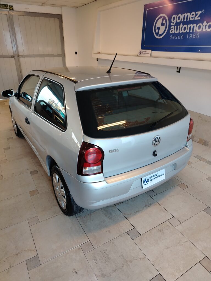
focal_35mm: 24
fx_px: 195
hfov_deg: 56.8
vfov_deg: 71.6
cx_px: 106
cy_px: 140
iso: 688
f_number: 1.75
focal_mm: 5.25
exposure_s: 1/50
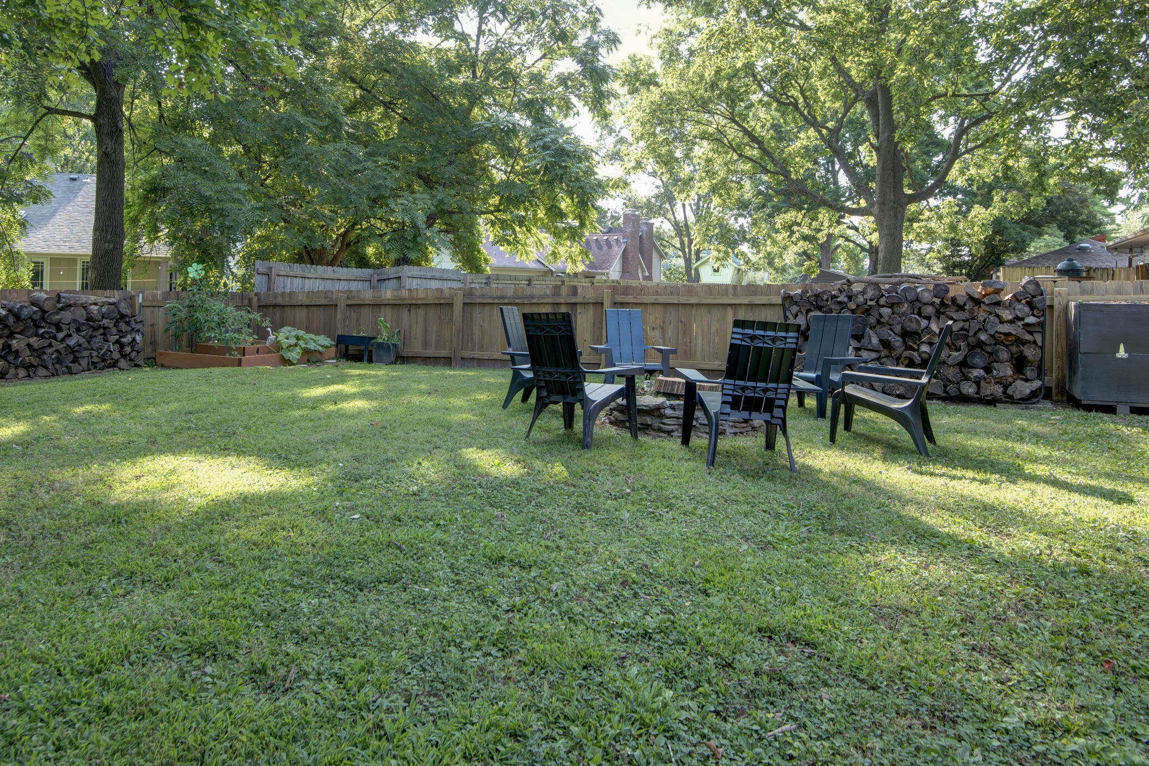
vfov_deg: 54.3
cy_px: 275
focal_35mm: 23
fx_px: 734
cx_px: 537
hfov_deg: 76.0
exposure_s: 1/15
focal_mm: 16
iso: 100
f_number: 6.7
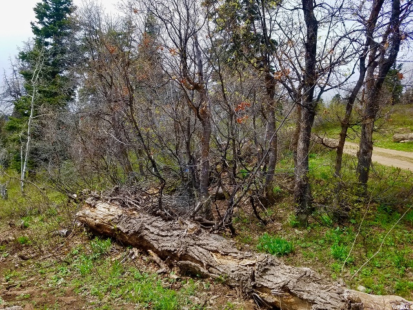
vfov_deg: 53.1
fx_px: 310
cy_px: 155
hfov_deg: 67.3
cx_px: 206
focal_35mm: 26
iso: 50
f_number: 1.7
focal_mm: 4.2
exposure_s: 1/2568
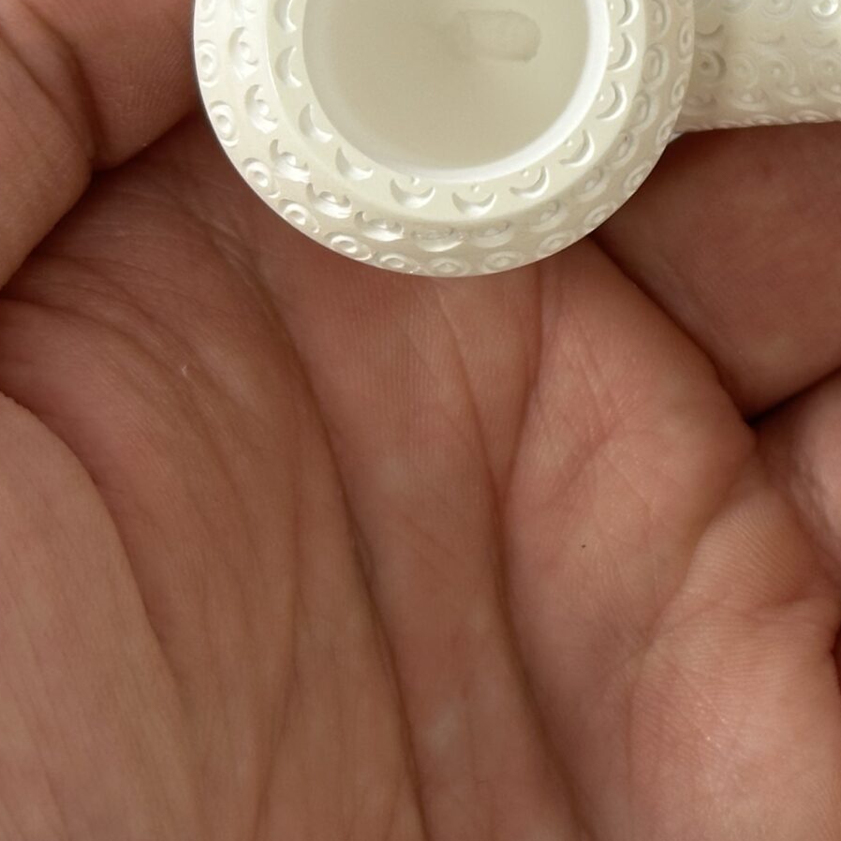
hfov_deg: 13.7
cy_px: 142
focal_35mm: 121
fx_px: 3326
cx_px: 1170
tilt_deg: -58.5
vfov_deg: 14.3
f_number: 1.78
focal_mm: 6.86
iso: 64
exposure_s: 1/50
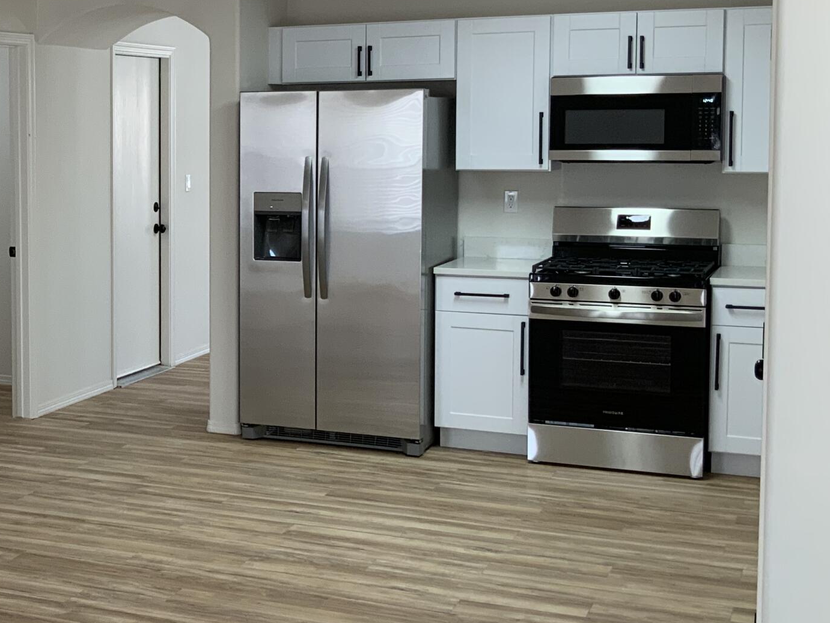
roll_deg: +0.9
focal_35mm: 63
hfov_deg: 29.3
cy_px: 235
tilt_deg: -5.2
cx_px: 66
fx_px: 1511
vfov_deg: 23.2
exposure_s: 1/60
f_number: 1.8
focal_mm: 3
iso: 50
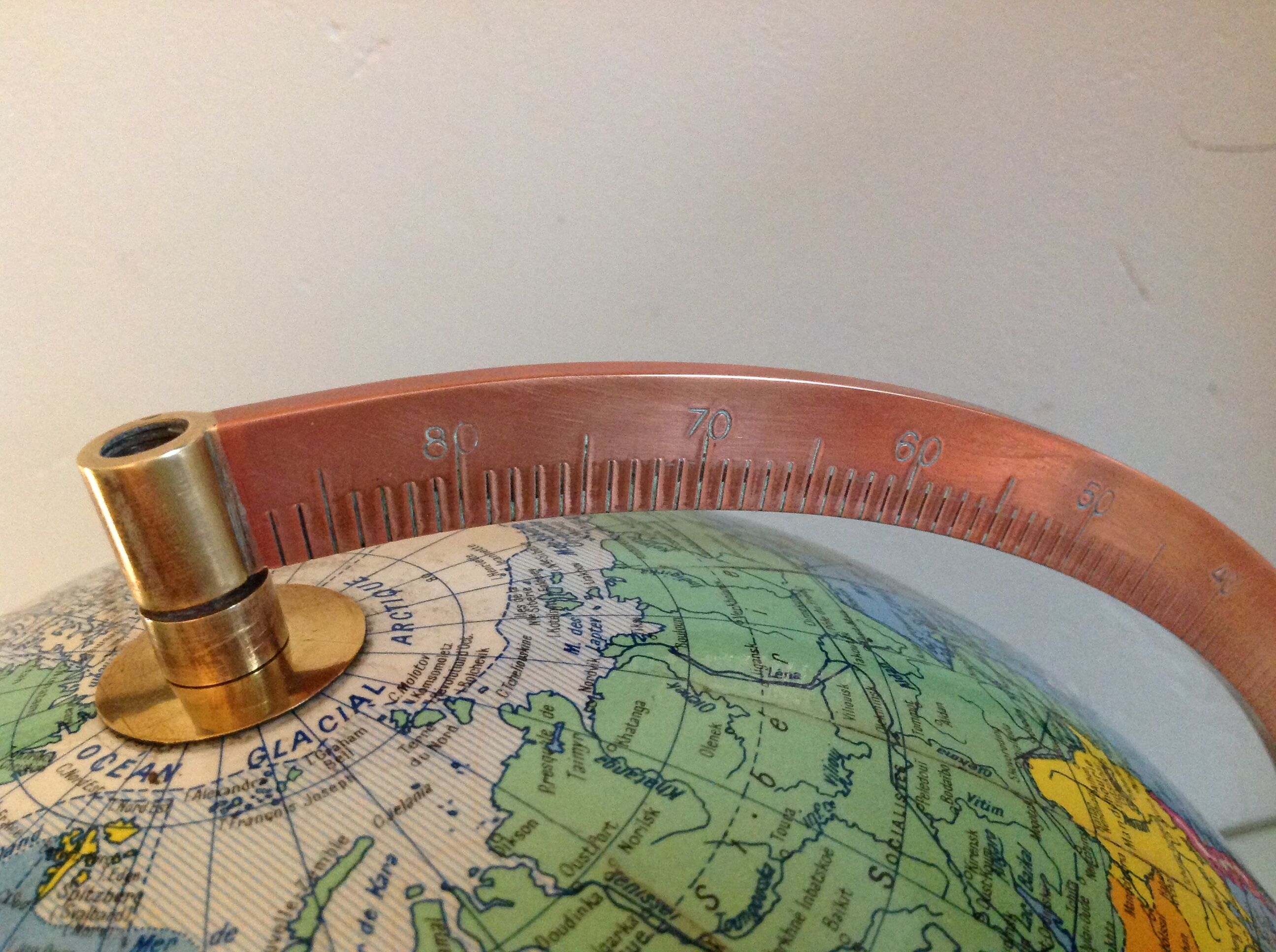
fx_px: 1288
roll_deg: +32.8
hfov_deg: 52.7
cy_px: 476
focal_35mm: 35
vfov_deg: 40.6
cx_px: 638
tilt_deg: -32.4
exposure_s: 1/17
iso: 400
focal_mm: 4.28
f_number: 2.4
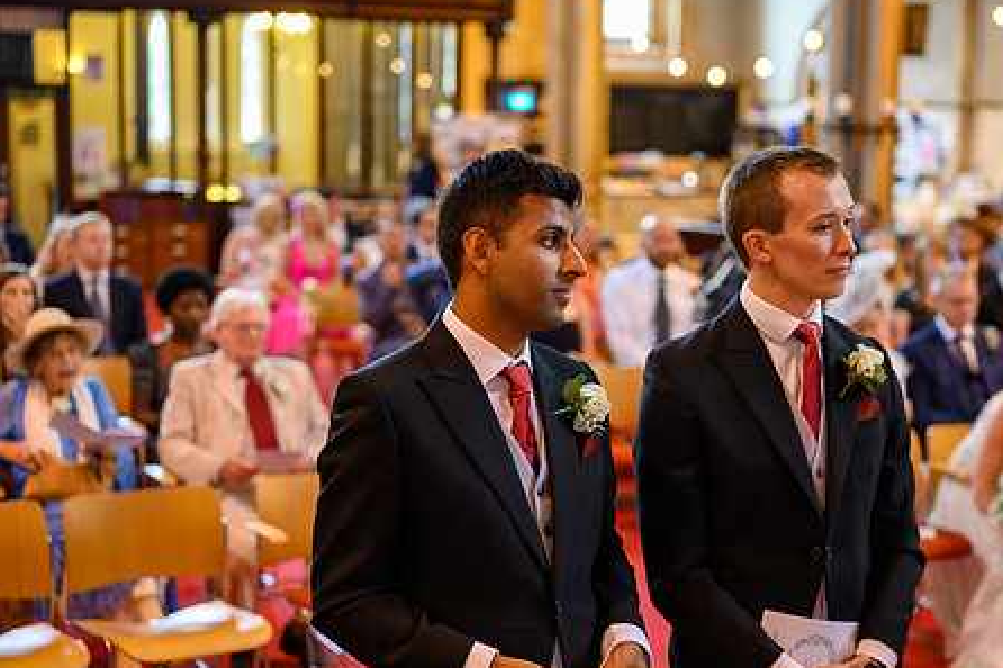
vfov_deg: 20.9
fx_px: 1810
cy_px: 369
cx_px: 614
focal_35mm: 65
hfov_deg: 30.9
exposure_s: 1/160
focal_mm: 50
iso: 1250
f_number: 2.2
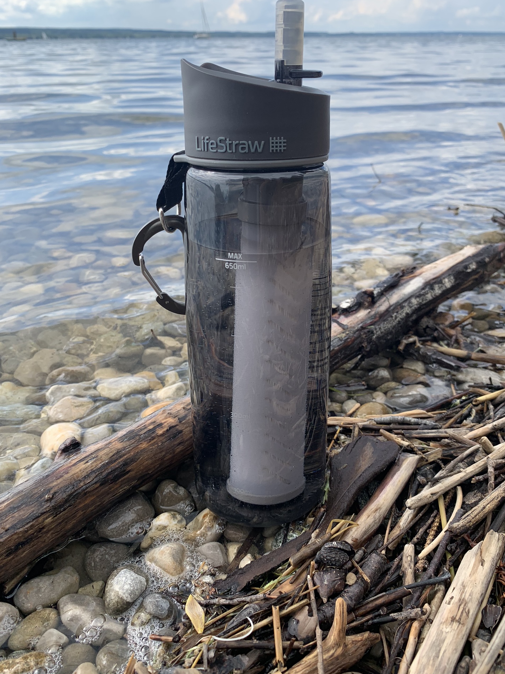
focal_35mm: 28
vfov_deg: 63.4
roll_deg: +0.5
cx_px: 261
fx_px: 545
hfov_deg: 49.7
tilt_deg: -27.2
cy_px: 333
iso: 25
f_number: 1.8
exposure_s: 1/1021
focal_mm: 4.25
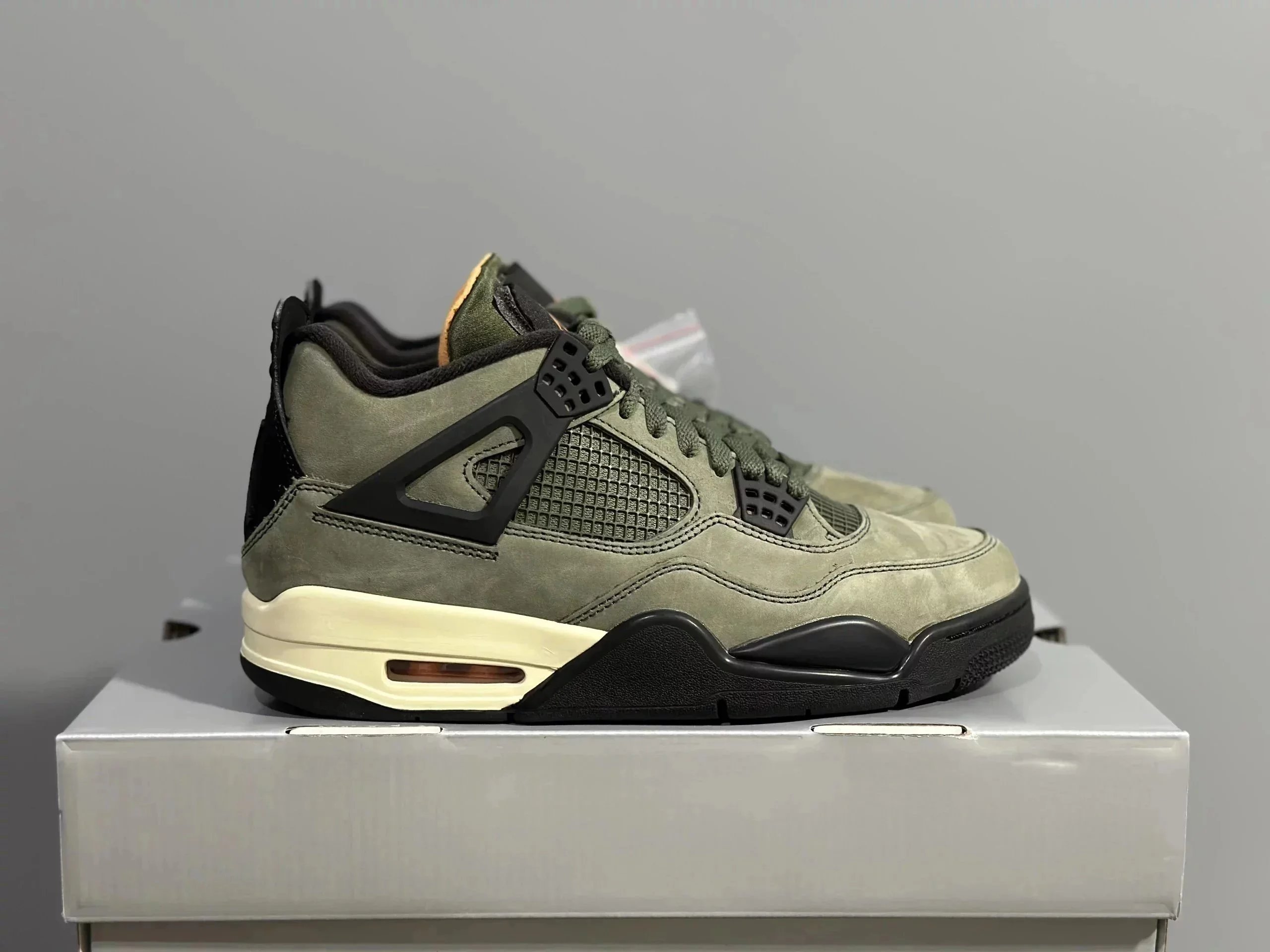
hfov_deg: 39.7
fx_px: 1761
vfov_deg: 30.3
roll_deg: -1.1
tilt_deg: -12.2
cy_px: 476
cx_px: 635
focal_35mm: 48
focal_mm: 6.86
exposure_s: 1/50
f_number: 1.78
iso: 250
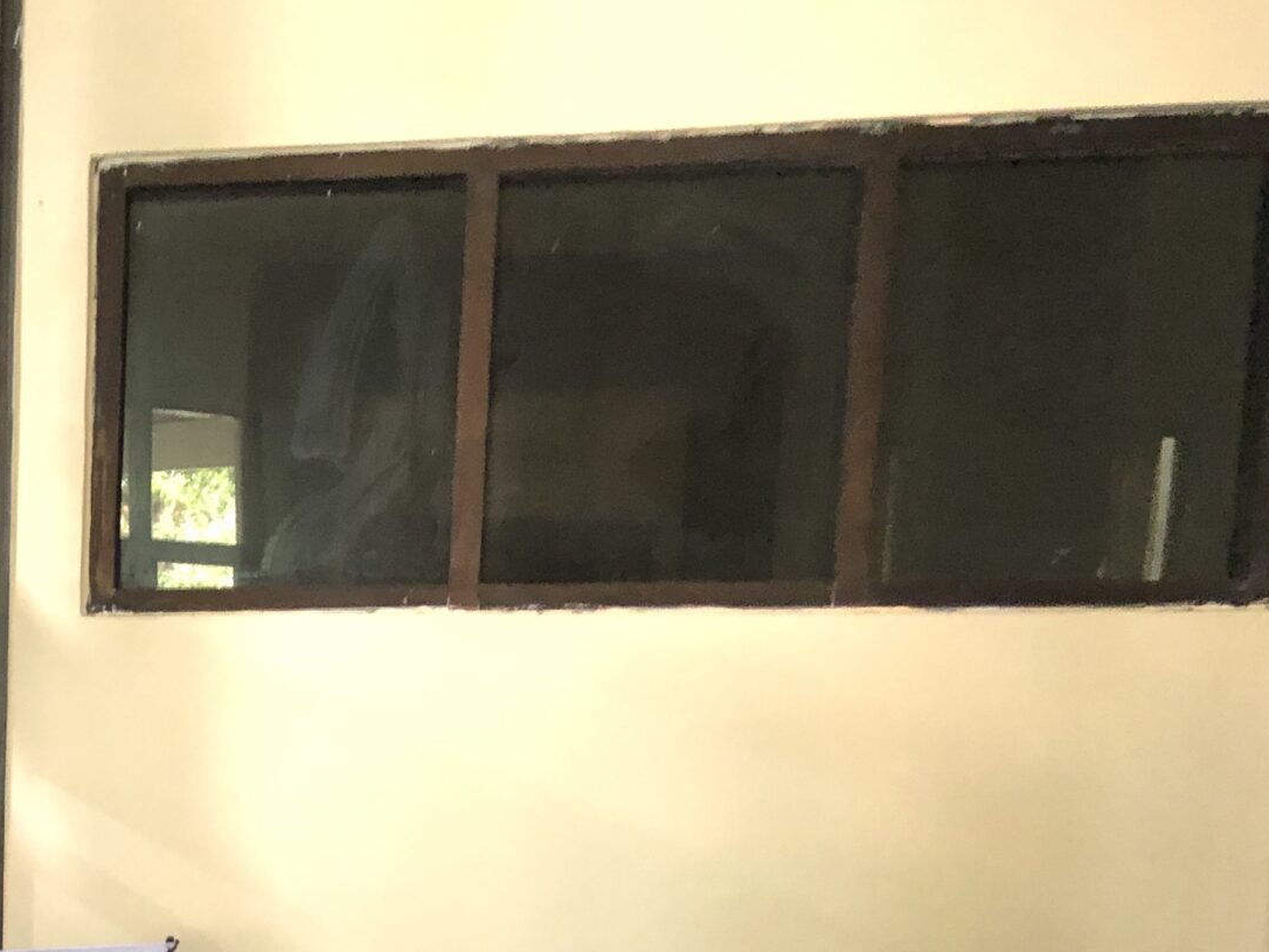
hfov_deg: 26.5
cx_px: -213
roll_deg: -0.9
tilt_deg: -7.0
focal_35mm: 66
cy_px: 1083
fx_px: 2420
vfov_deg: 21.0
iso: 100
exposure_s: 1/4
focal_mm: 4
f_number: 1.8
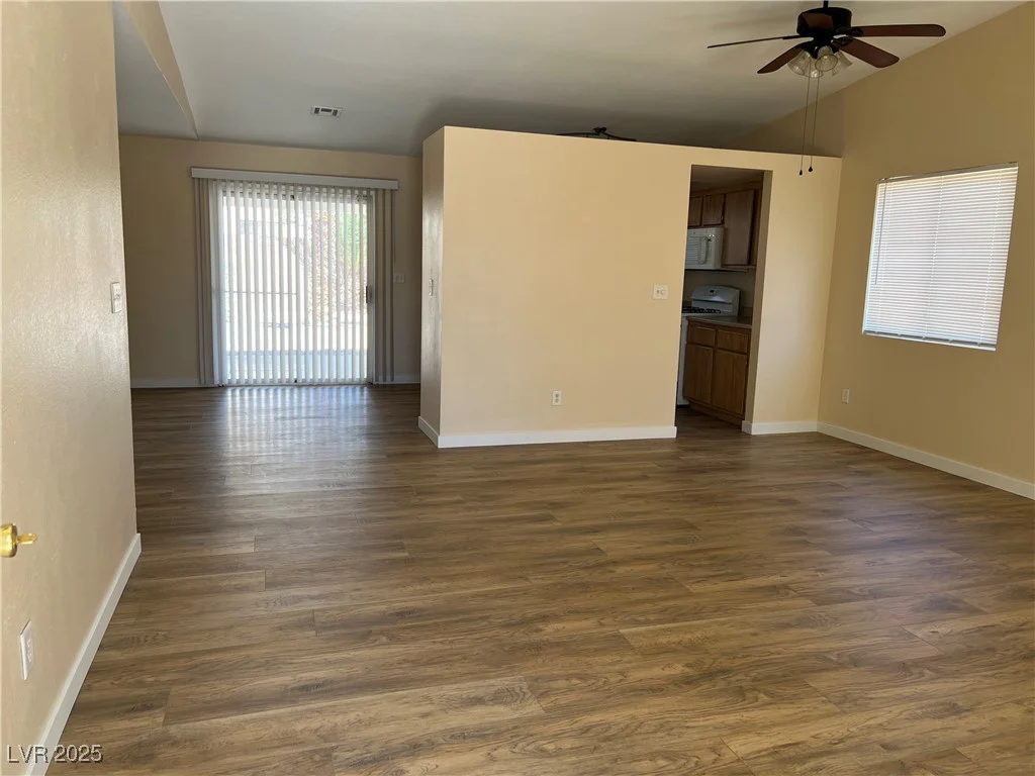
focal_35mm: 26
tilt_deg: -9.2
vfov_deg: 53.1
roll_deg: -1.4
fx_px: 777
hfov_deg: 67.3
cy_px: 388
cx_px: 518
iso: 50
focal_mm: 5.7
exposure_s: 1/180
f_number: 1.5
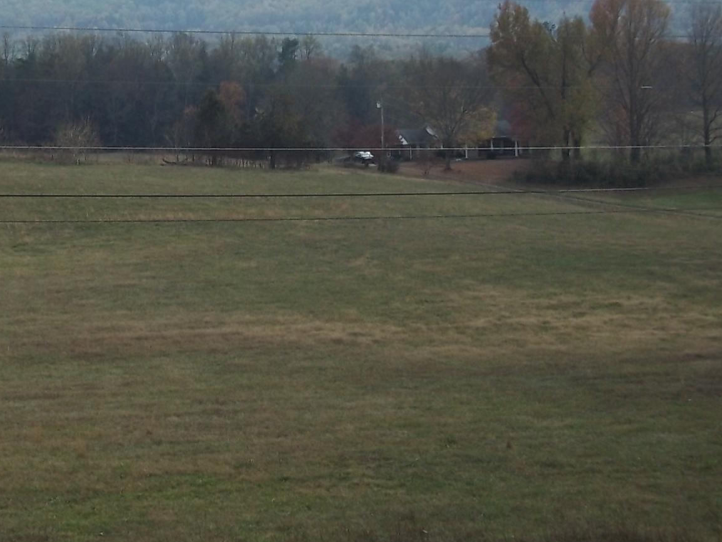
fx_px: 1335
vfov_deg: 22.6
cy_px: 110
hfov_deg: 29.5
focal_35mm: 64
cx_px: 135
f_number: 8
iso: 80
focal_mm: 6.5
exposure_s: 1/160
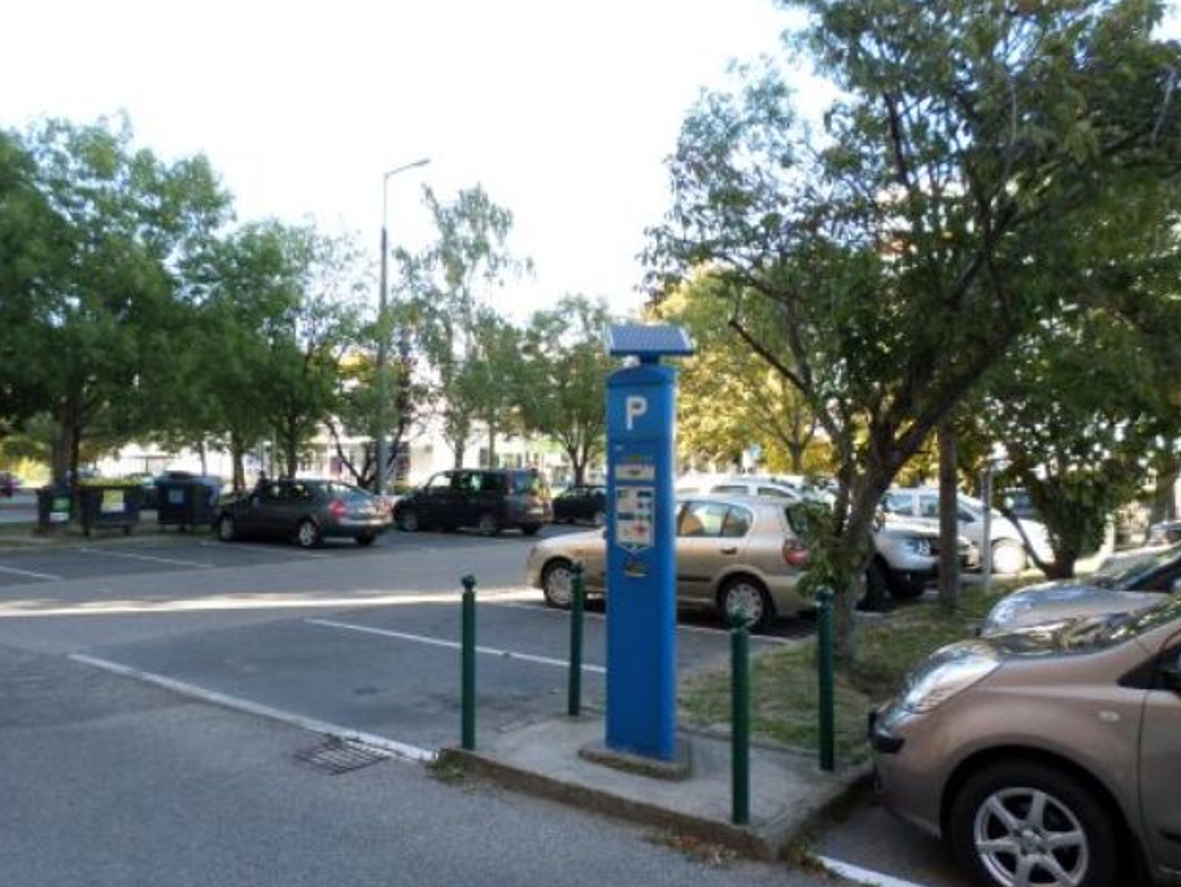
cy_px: 455
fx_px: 888
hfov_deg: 67.3
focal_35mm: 26
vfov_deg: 53.1
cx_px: 603
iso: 80
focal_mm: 4.5
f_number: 2.5
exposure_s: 1/125
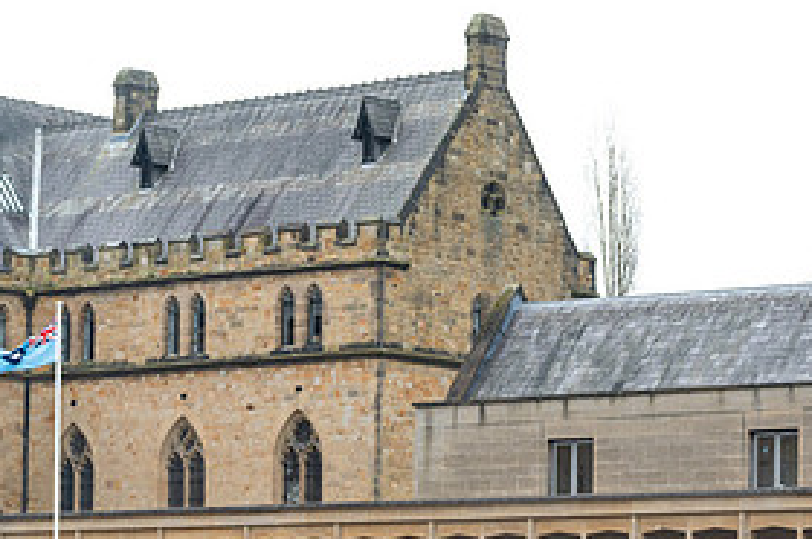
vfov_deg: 9.4
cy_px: 548
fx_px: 3267
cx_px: 835
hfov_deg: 13.9
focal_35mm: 145
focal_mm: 70
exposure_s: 1/320
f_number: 8
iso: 800
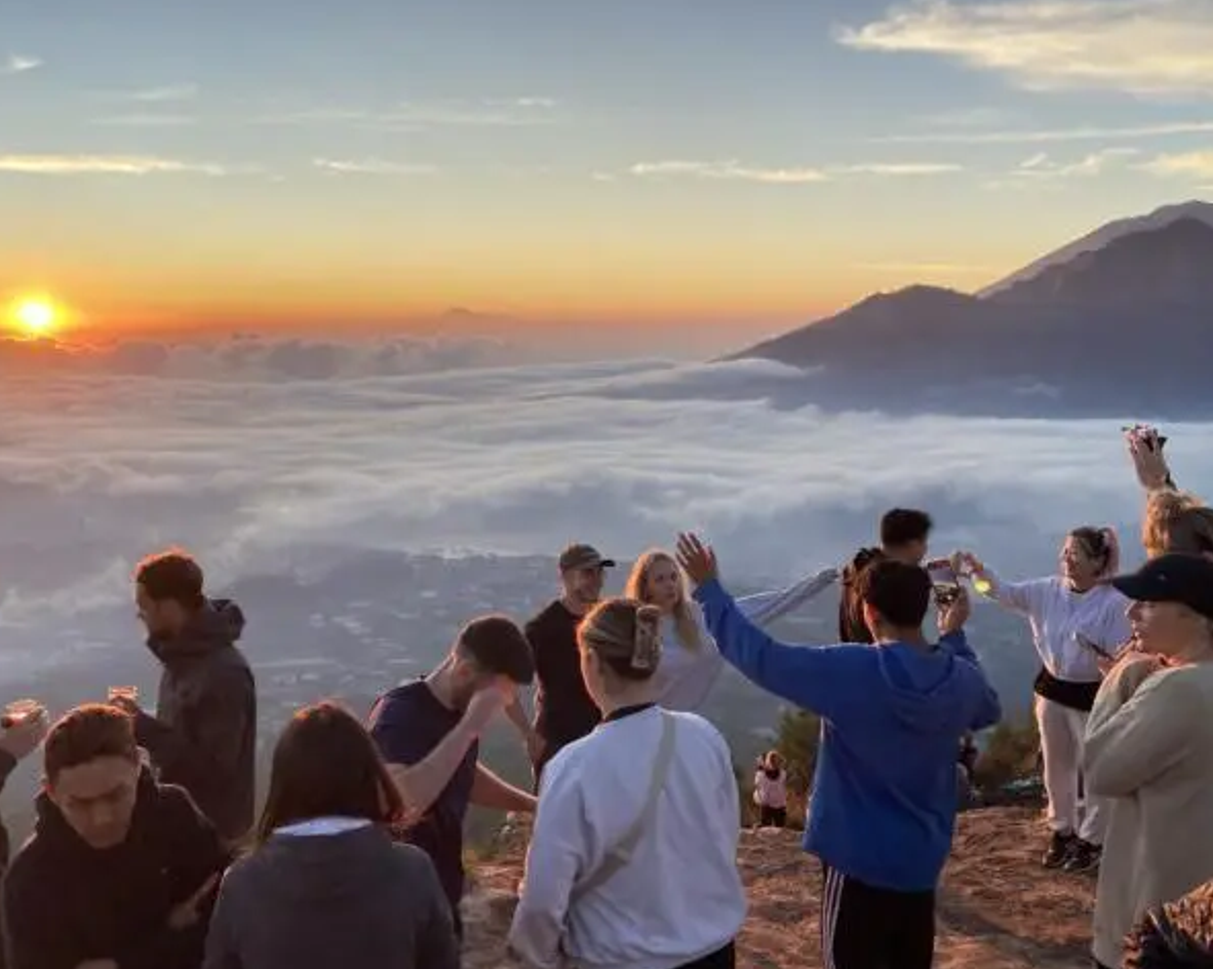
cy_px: 456
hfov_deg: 54.1
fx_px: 1184
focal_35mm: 33
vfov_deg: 44.5
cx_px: 523
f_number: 1.8
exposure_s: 1/517
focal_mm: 4.25
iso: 32
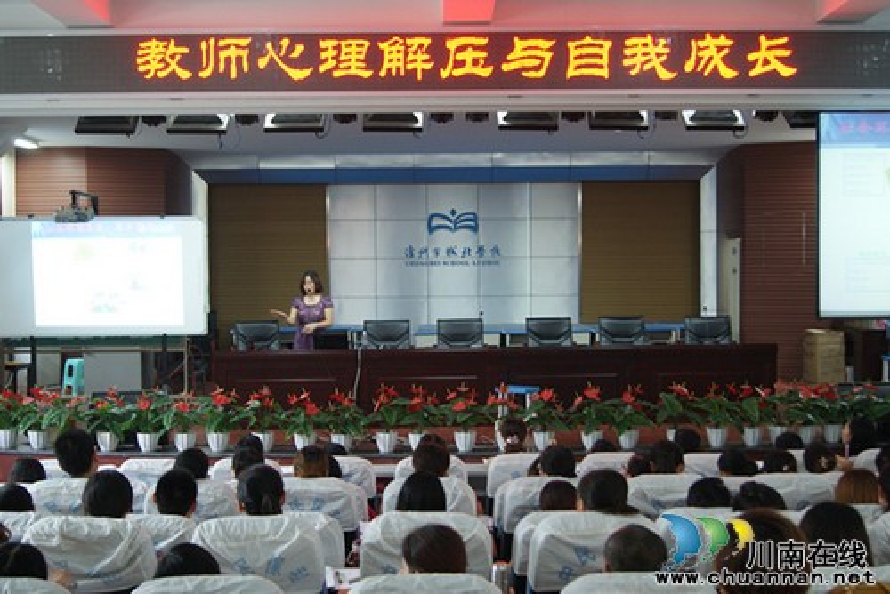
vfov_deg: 31.9
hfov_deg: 46.4
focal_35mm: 42
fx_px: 1039
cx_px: 445
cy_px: 297
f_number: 4.5
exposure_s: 1/10
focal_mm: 28
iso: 400
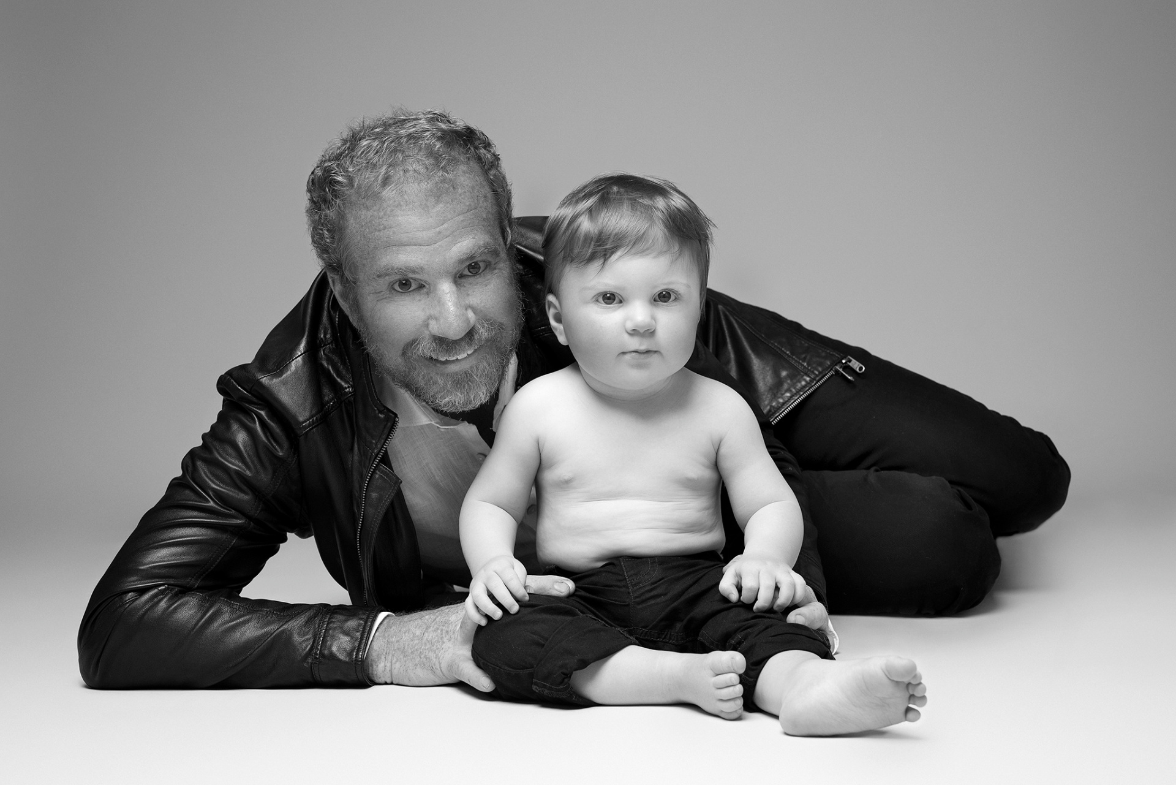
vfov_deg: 27.0
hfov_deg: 39.6
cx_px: 588
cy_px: 392
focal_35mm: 50
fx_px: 1634
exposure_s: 1/200
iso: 160
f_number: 7.1
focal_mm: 50
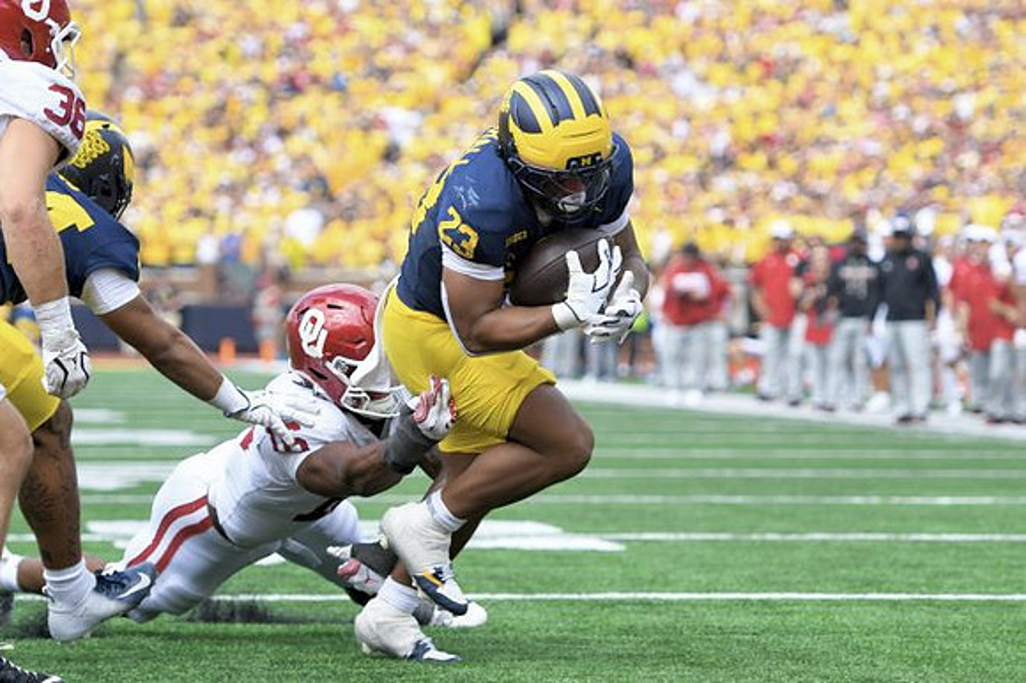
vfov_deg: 8.2
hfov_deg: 12.2
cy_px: 342
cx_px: 513
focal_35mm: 168
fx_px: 4785
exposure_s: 1/1250
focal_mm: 112
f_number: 2.8
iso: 250
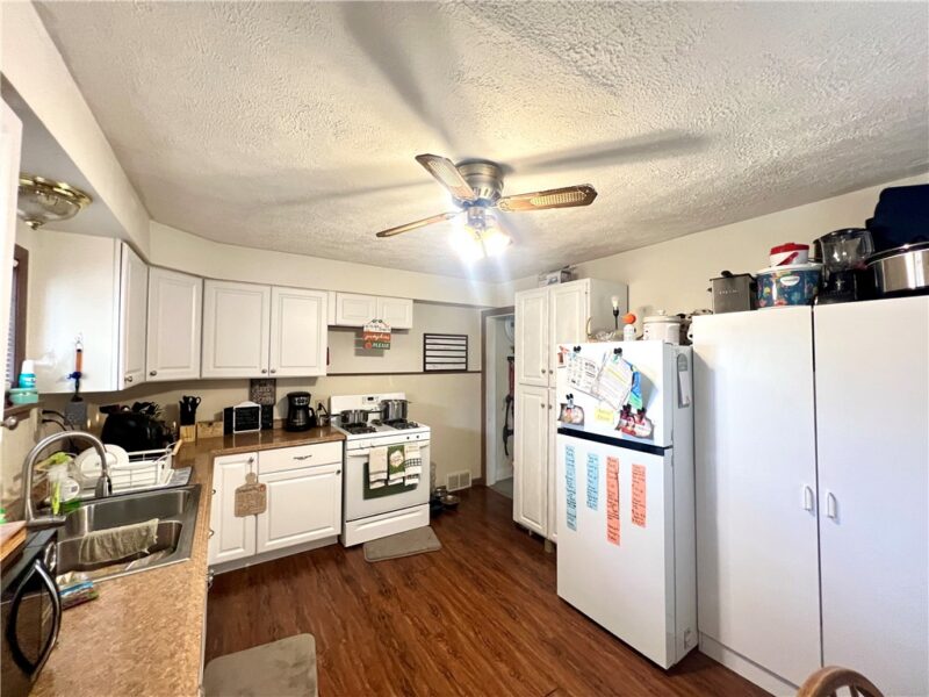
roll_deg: +0.1
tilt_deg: +0.3
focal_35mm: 13
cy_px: 348
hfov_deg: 106.2
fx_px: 349
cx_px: 464
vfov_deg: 89.9
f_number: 1.8
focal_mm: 1.57
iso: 250
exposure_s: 1/60
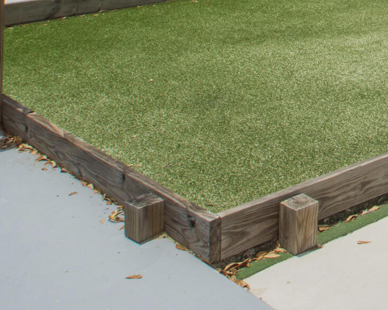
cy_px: -196
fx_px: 860
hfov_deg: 21.9
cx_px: 553
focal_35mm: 75
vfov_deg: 17.6
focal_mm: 13
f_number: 16
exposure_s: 1/250
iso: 200
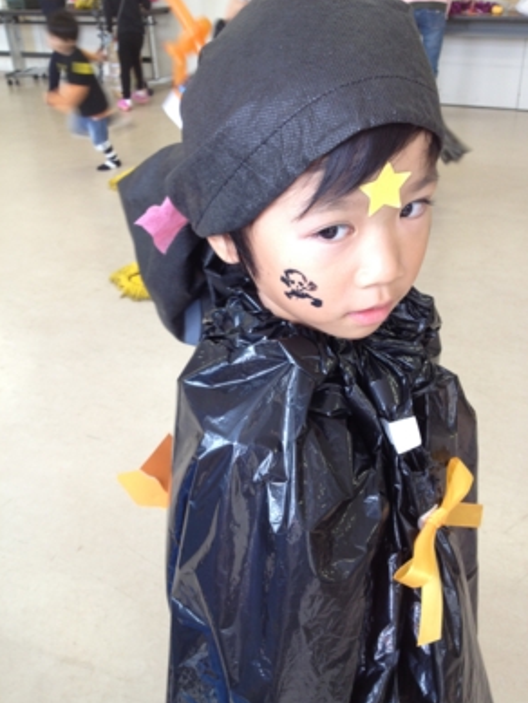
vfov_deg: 51.3
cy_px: 360
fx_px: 732
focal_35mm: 36
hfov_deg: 39.7
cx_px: 269
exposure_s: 1/30
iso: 64
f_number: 2.4
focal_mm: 4.28
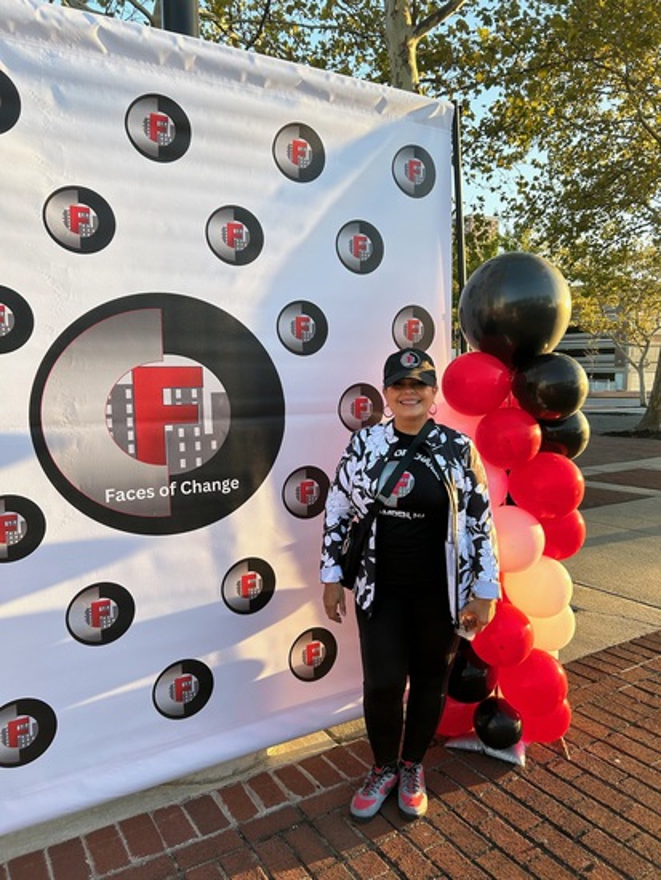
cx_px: 330
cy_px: 440
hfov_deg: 53.1
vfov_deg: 67.3
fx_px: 661
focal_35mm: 26
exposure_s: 1/516
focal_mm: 5.7
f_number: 1.5
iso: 50
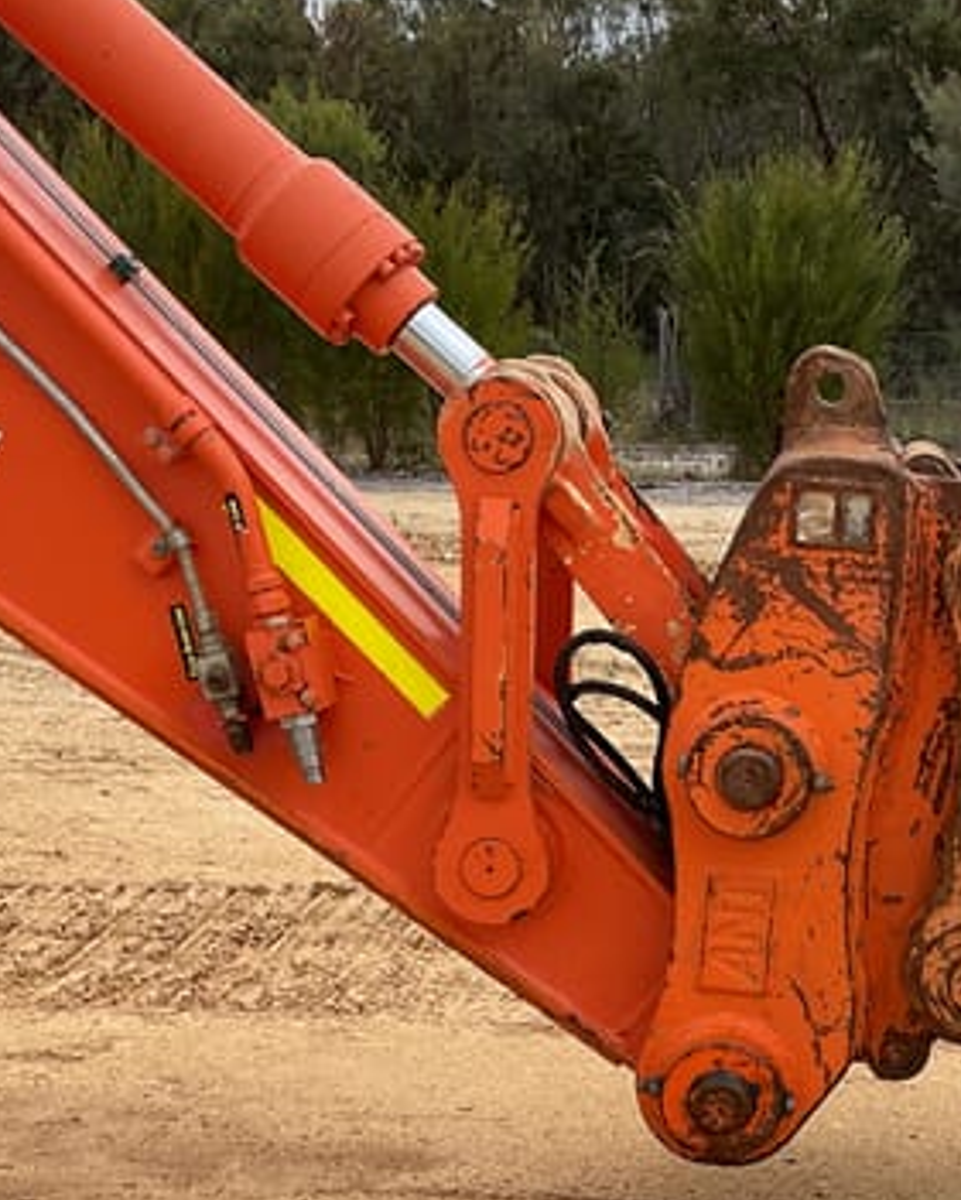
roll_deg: -2.1
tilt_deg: -10.9
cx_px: 855
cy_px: 728
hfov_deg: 24.0
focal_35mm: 62
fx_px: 2203
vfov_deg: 30.4
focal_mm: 3
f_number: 1.8
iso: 16
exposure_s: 1/606
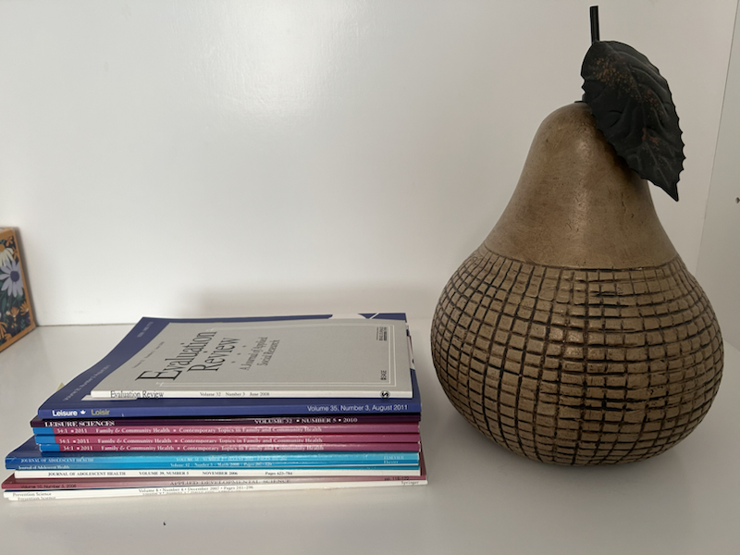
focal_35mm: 26
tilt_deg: -18.5
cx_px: 370
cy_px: 278
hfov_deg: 67.3
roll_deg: +1.3
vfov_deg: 53.1
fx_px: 556
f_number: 1.5
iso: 125
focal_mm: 5.7
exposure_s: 1/60
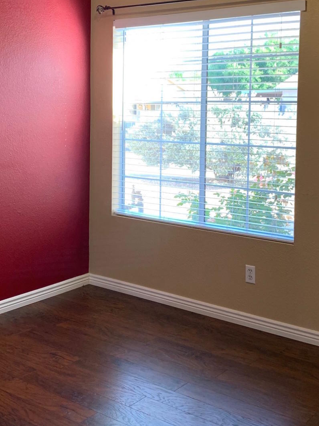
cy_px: 151
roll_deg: -1.1
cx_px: 143
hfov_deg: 29.7
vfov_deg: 38.6
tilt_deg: -2.9
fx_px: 602
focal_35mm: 49
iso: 100
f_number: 1.8
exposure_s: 1/106
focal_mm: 4.25
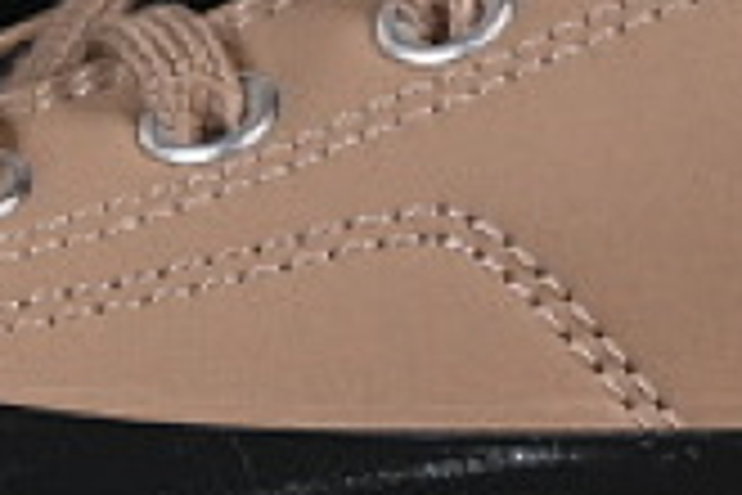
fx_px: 10140
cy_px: -158
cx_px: 450
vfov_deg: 2.8
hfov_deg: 4.2
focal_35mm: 492
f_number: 6.3
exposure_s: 1/60
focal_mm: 50
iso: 160
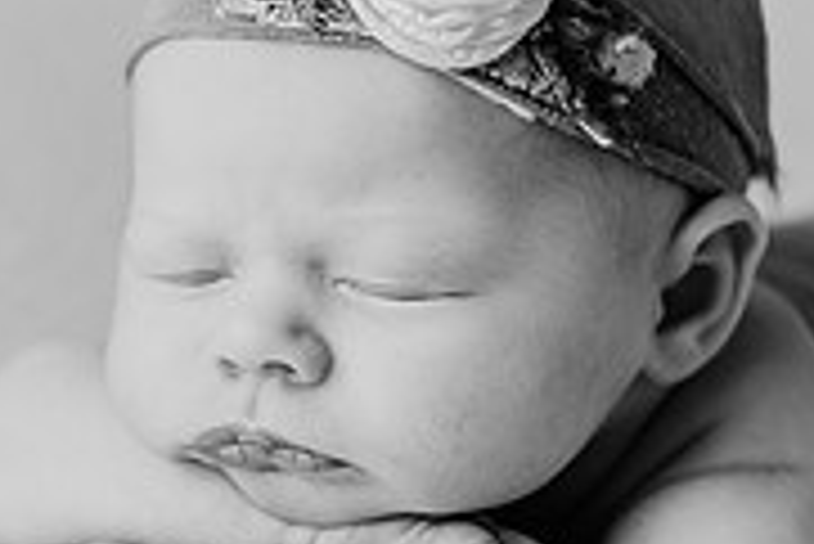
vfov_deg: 8.6
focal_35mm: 160
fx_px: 3621
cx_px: 153
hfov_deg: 12.8
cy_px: 317
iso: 100
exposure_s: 1/160
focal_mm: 50
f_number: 2.2
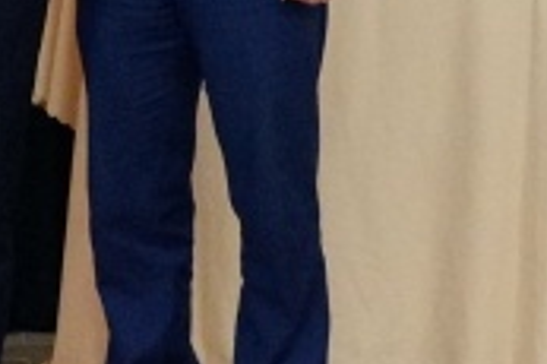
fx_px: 1897
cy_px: -198
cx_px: -32
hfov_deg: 16.0
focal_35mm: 125
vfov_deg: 10.5
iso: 5000
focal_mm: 24.3
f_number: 4.2
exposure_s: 1/140
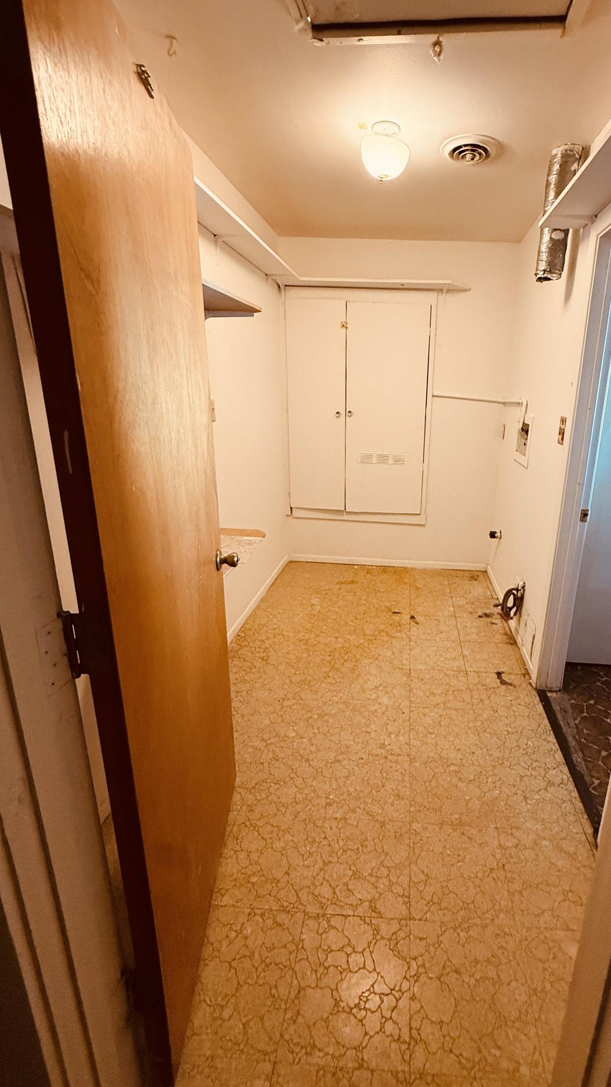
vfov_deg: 99.3
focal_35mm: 16
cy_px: 520
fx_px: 461
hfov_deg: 65.9
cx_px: 387
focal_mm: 2.22
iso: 500
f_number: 2.2
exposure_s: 1/60
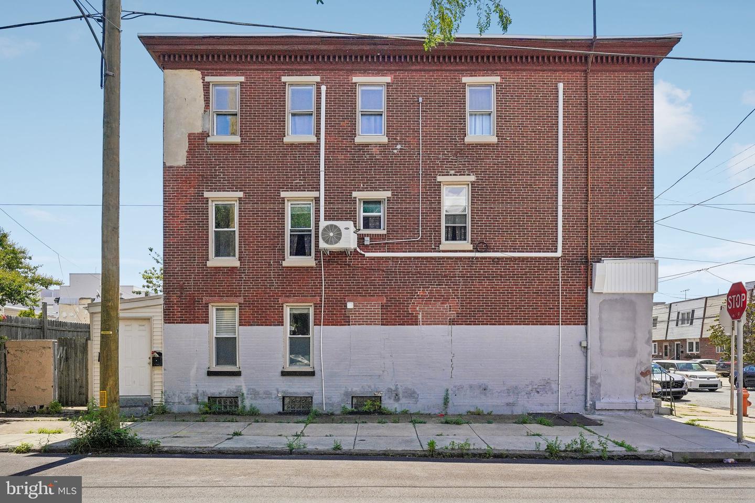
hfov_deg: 85.4
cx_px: 378
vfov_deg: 63.2
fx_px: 409
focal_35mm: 20
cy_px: 252
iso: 500
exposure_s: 1/3200
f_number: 8
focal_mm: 19.5
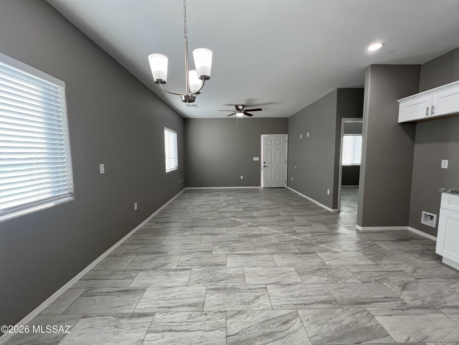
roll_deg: +0.5
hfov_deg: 106.2
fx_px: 172
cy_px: 172
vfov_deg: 89.9
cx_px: 230
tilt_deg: -5.4
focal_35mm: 13
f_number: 1.8
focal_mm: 1.57
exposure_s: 1/120
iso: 160
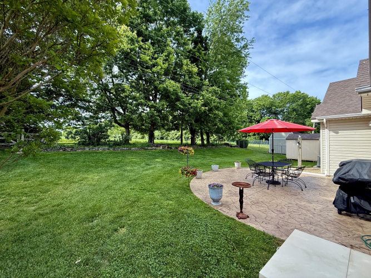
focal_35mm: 14
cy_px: 139
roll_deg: -1.0
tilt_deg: +2.5
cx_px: 186
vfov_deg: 85.7
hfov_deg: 102.1
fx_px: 150
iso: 64
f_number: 2.2
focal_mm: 2.22
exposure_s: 1/383
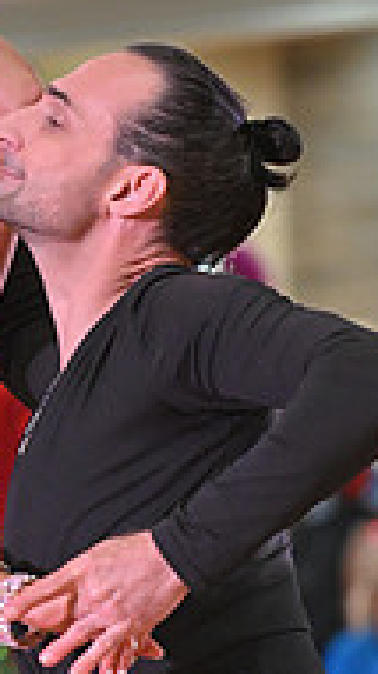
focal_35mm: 509
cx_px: 9
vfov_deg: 4.2
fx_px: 9098
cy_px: 819
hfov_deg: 2.4
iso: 4000
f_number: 4.5
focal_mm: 160
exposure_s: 1/400
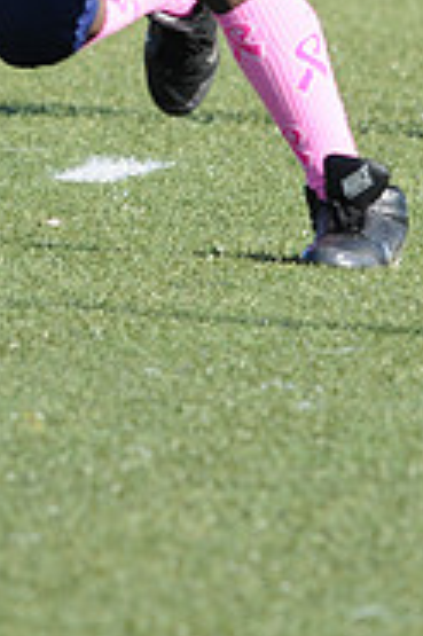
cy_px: -258
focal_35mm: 1409
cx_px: 15
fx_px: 24878
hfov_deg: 1.0
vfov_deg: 1.5
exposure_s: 1/500
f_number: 6.3
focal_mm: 300
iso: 200
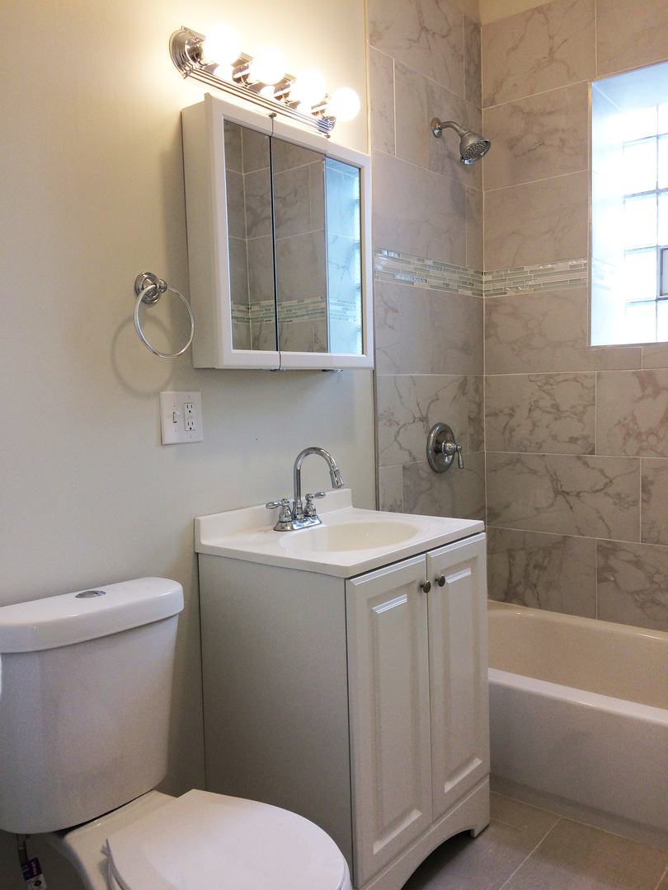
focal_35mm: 29
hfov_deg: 48.2
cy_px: 445
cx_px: 334
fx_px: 746
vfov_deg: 61.7
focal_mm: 4.15
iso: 64
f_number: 2.2
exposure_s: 1/120
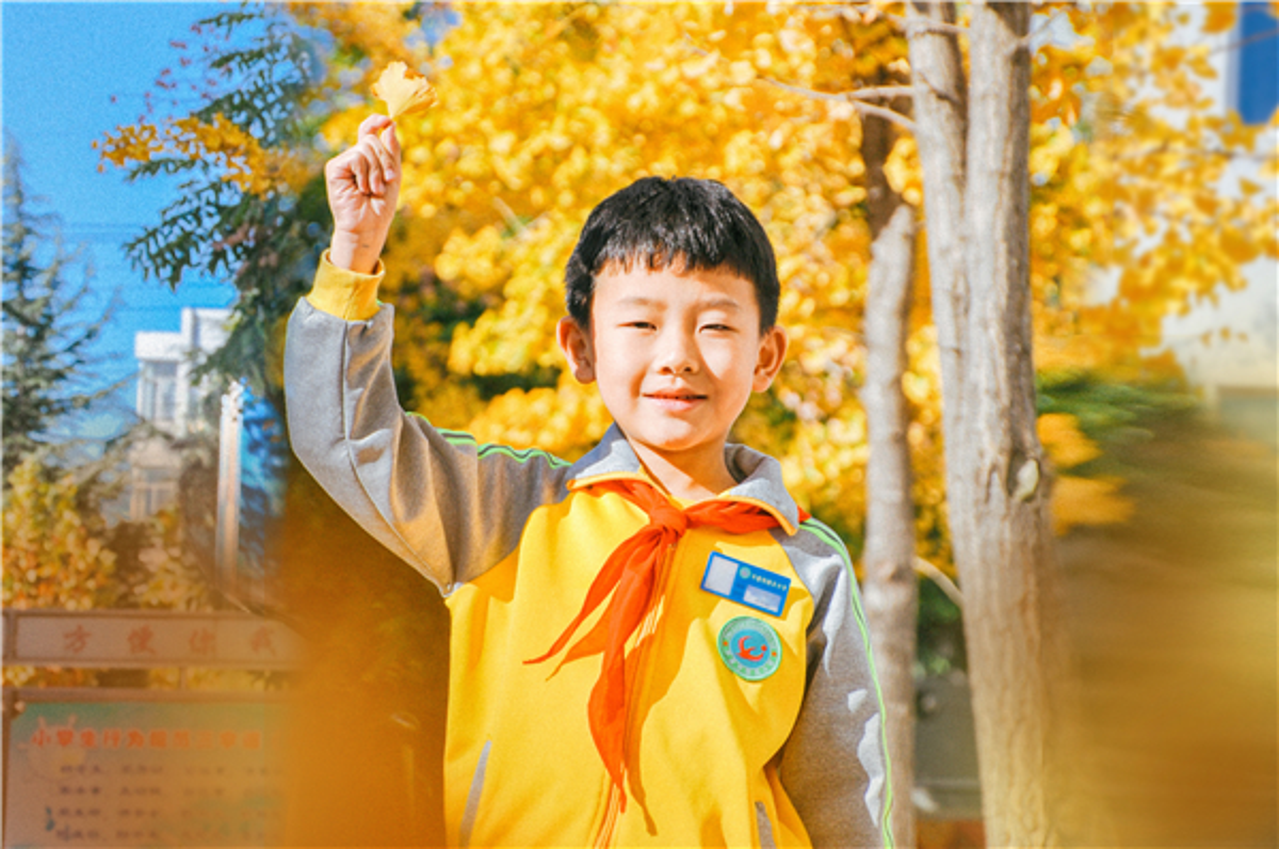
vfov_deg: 8.7
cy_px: 424
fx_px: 5587
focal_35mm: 158
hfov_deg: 13.1
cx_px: 640
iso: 200
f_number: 6.3
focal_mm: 105
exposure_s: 1/1000
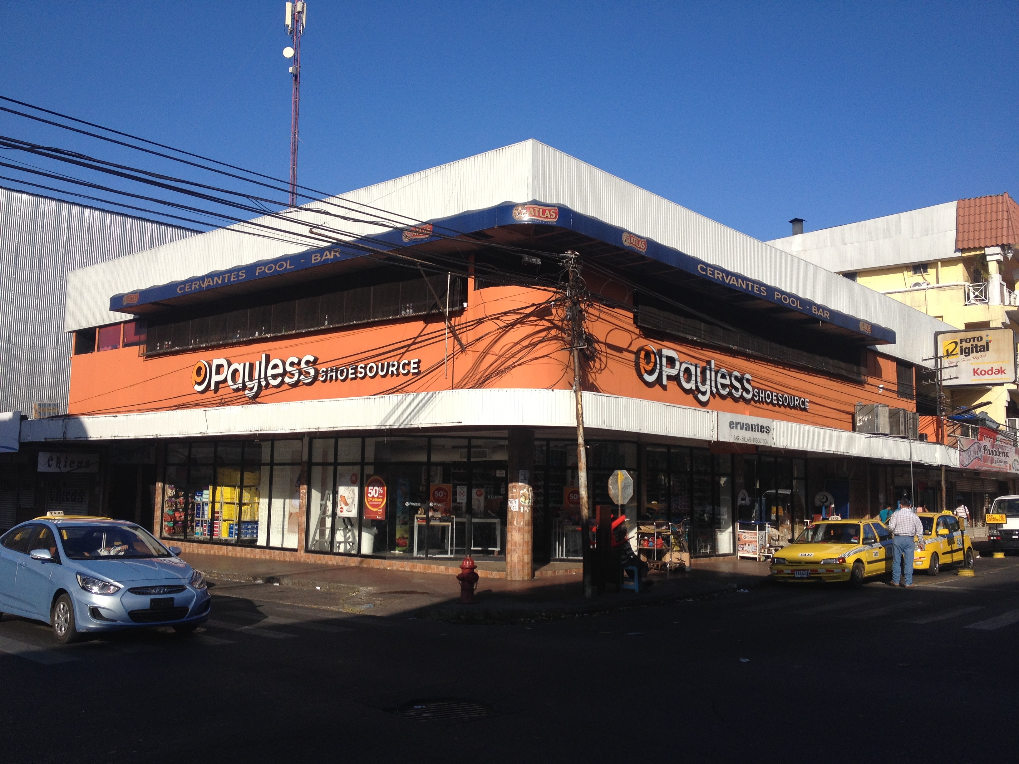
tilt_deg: +2.4
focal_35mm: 35
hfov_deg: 52.6
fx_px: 1030
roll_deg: -1.0
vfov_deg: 40.7
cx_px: 510
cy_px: 382
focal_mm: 4.28
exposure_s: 1/1972
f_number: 2.4
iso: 50
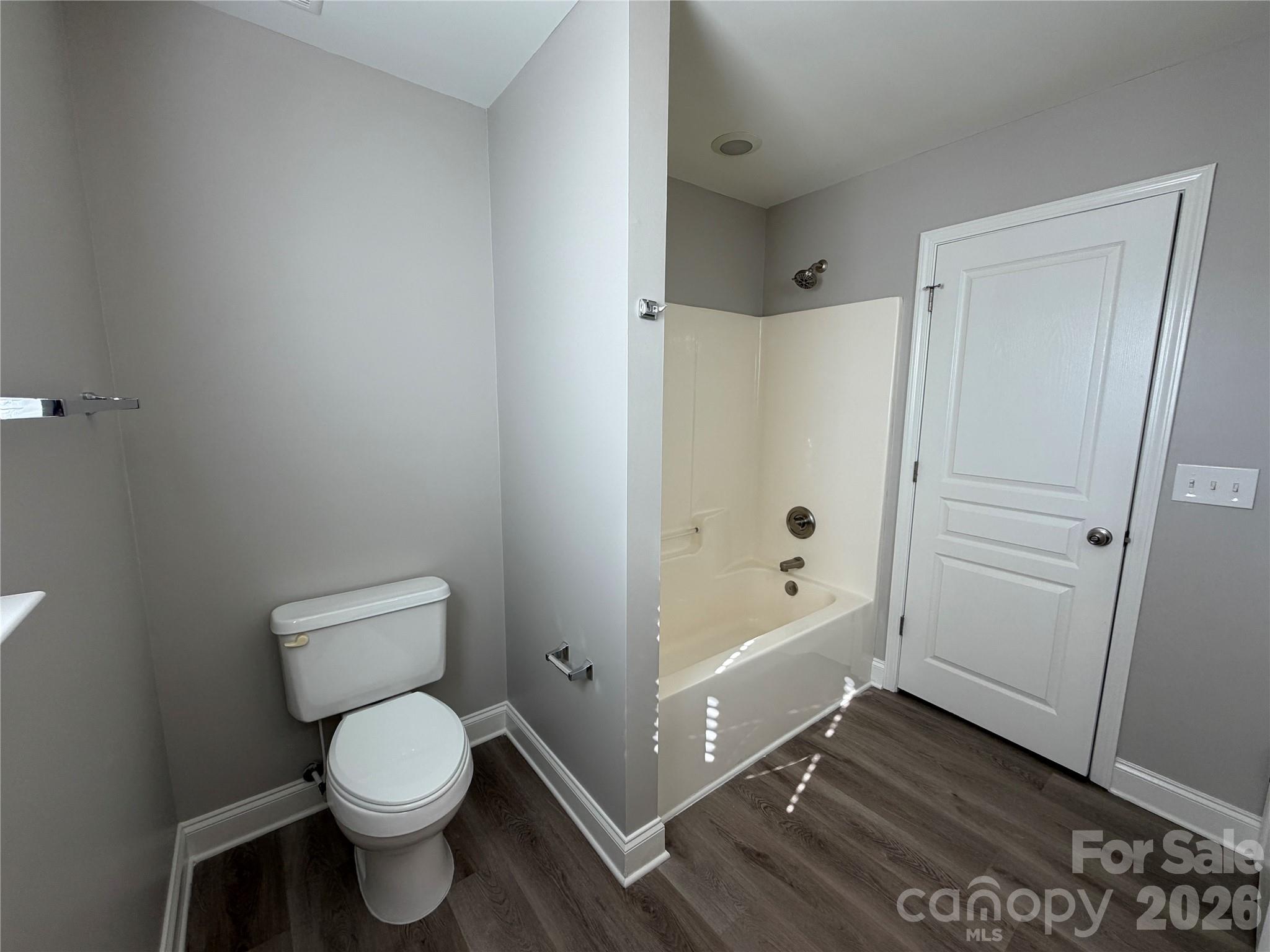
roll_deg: +0.2
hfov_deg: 102.1
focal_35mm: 14
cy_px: 476
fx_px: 514
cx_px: 635
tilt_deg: -9.2
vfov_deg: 85.7
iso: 125
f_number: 2.2
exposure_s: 1/120
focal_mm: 2.22
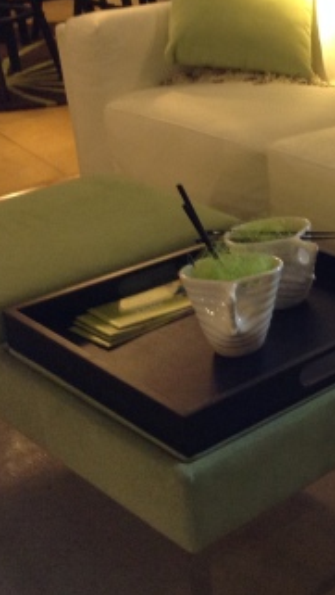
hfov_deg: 16.0
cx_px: 546
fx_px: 1056
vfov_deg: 31.2
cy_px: 202
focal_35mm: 67
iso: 100
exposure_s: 1/24
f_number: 2.4
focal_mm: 3.3
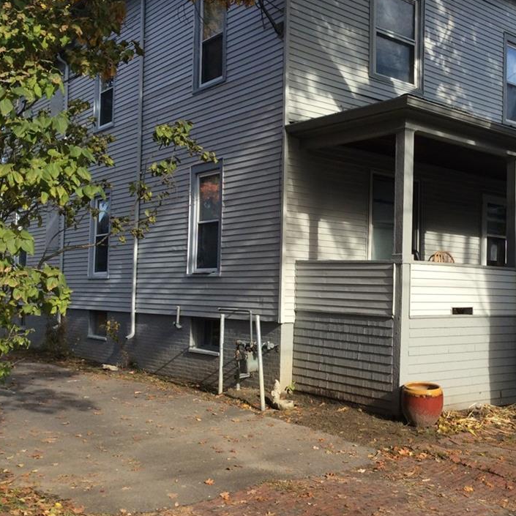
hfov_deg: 40.3
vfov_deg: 40.9
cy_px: 261
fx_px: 691
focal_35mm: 41
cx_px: 356
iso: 32
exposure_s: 1/596
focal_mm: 3.3
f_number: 2.4
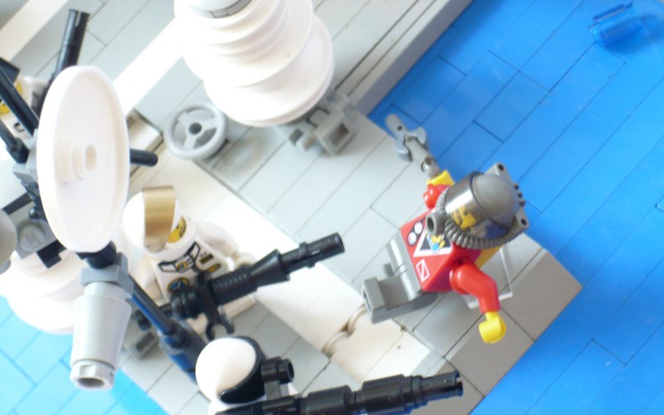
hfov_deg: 18.9
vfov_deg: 11.9
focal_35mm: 110
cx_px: 334
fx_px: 1990
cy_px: 228
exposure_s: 1/6
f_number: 4.9
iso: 200
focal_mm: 17
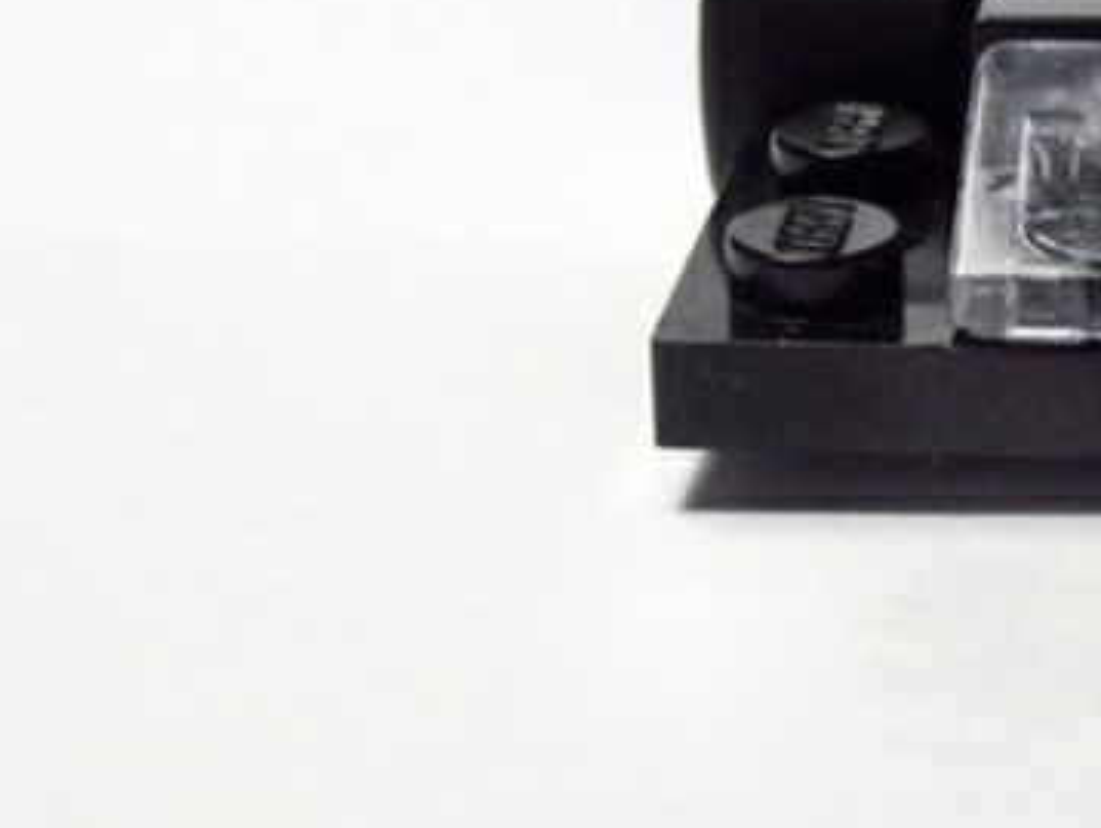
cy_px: -17
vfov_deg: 15.6
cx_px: 1307
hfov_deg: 19.8
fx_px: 2960
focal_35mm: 93
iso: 80
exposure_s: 1/50
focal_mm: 6.61
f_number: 3.9
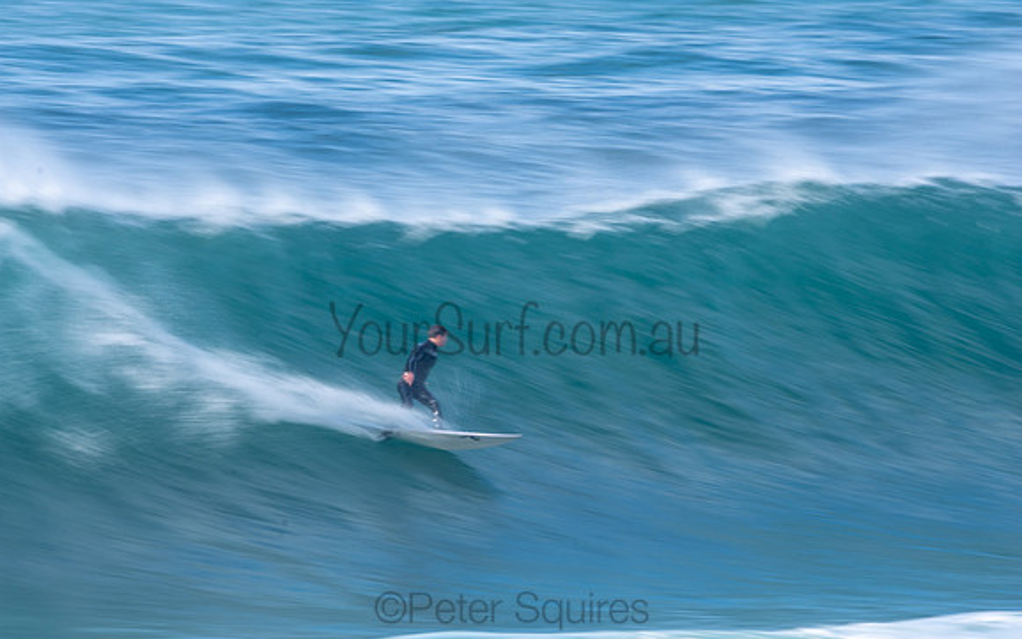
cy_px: 314
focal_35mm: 768
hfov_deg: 2.7
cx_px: 512
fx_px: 21397
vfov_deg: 1.7
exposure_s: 1/30
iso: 100
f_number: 18
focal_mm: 500
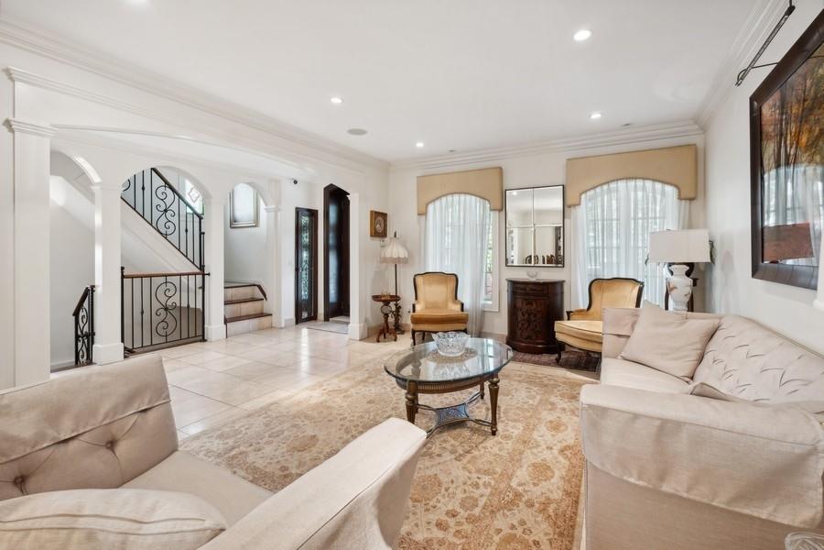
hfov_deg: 100.4
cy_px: 275
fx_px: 343
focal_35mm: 15
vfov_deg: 77.3
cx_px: 412
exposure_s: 1/5
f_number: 8
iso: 320
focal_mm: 10
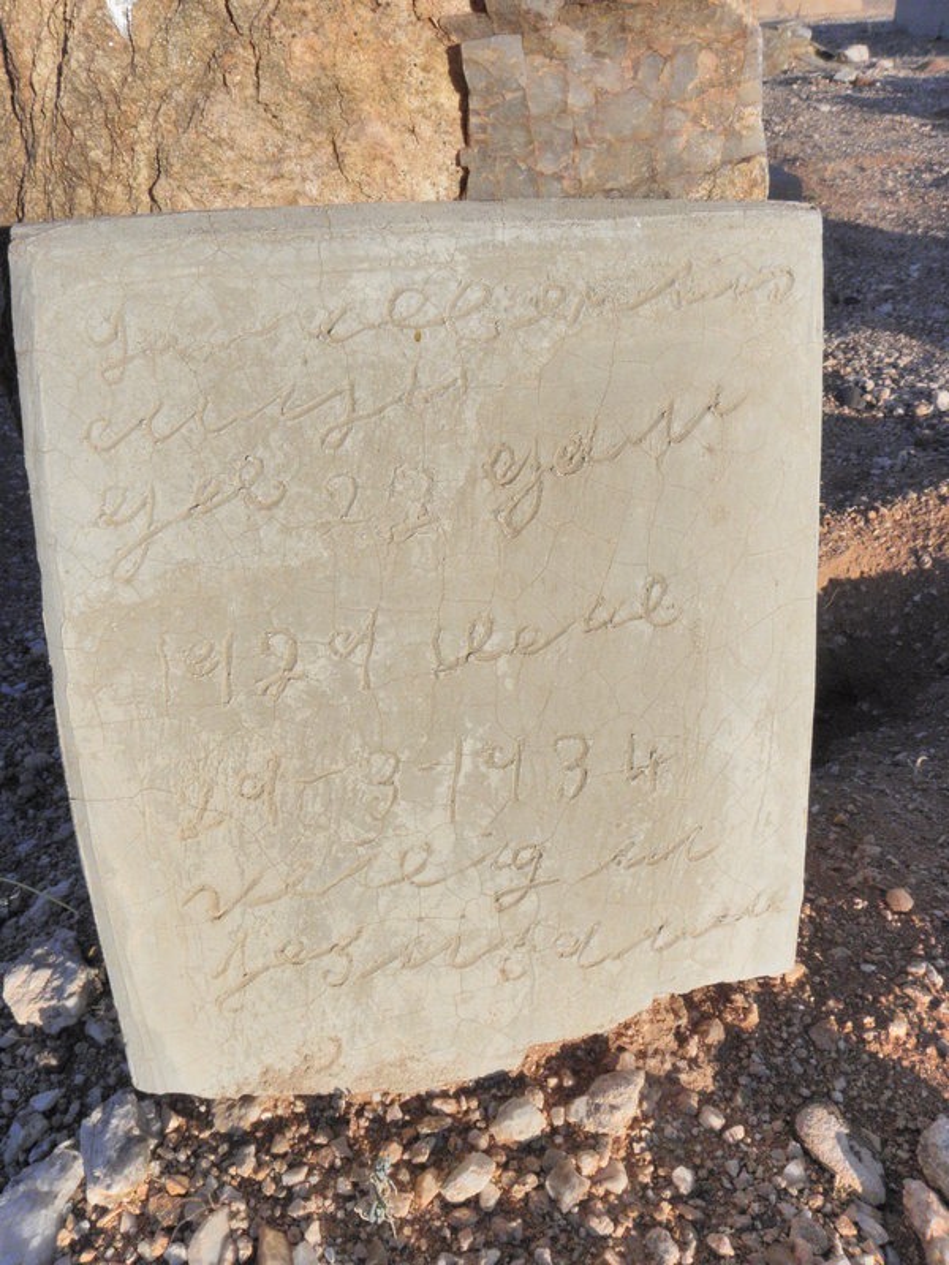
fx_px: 950
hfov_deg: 53.1
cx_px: 474
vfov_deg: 67.3
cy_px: 632
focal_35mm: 26
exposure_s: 1/640
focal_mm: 4.6
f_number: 6.3
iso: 200
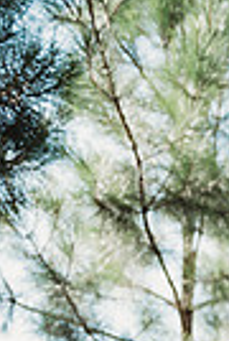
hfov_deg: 14.7
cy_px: 560
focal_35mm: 87
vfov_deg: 19.3
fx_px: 826
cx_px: 338
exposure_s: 1/320
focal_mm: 26
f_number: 2.8
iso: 100
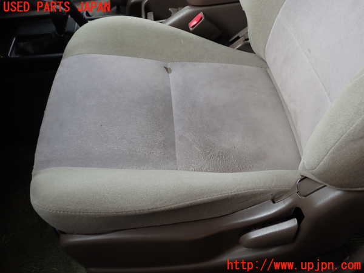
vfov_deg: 44.2
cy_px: 136
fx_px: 336
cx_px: 182
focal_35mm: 32
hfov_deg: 56.8
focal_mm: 5.79
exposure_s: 1/60
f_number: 2.4
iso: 200
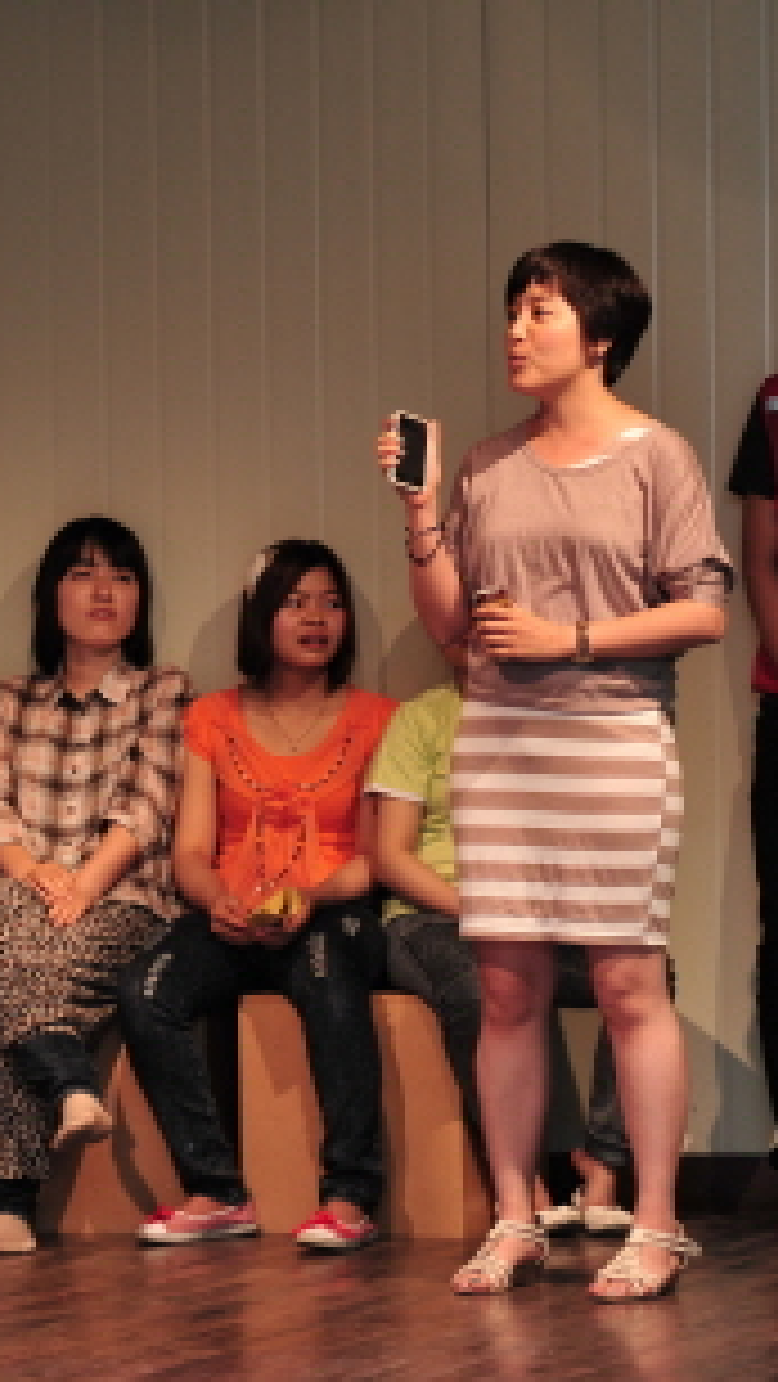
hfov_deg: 8.5
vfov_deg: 15.0
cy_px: 502
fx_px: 5237
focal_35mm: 143
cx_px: 292
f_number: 4
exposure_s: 1/160
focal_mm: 70
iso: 640
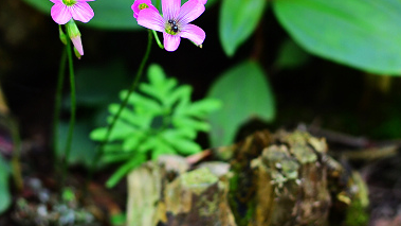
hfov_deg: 18.4
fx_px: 1234
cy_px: 1
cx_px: 170
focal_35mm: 116
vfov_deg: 10.3
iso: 100
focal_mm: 35
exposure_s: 1/160
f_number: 2.8
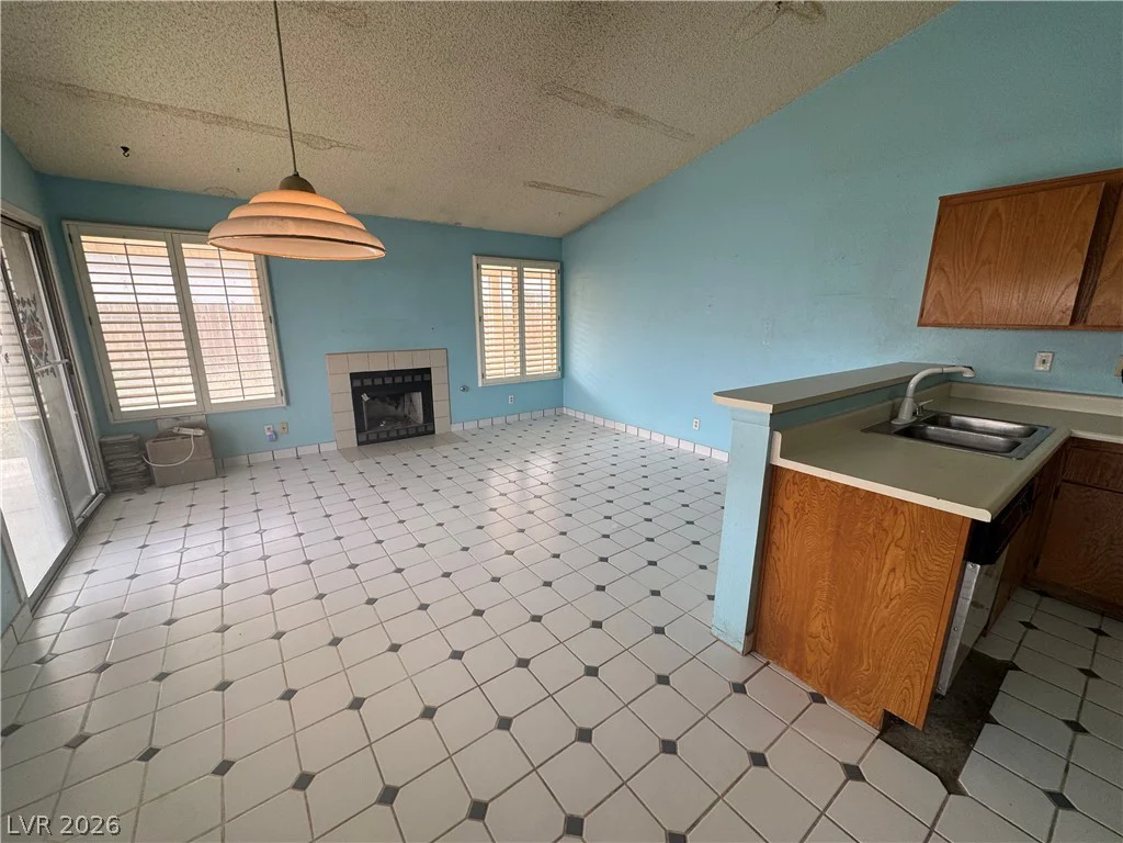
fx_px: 454
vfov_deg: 85.7
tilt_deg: -14.4
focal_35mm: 14
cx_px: 562
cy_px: 422
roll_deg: -0.3
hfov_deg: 102.1
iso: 64
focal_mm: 2.22
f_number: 2.2
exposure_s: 1/120
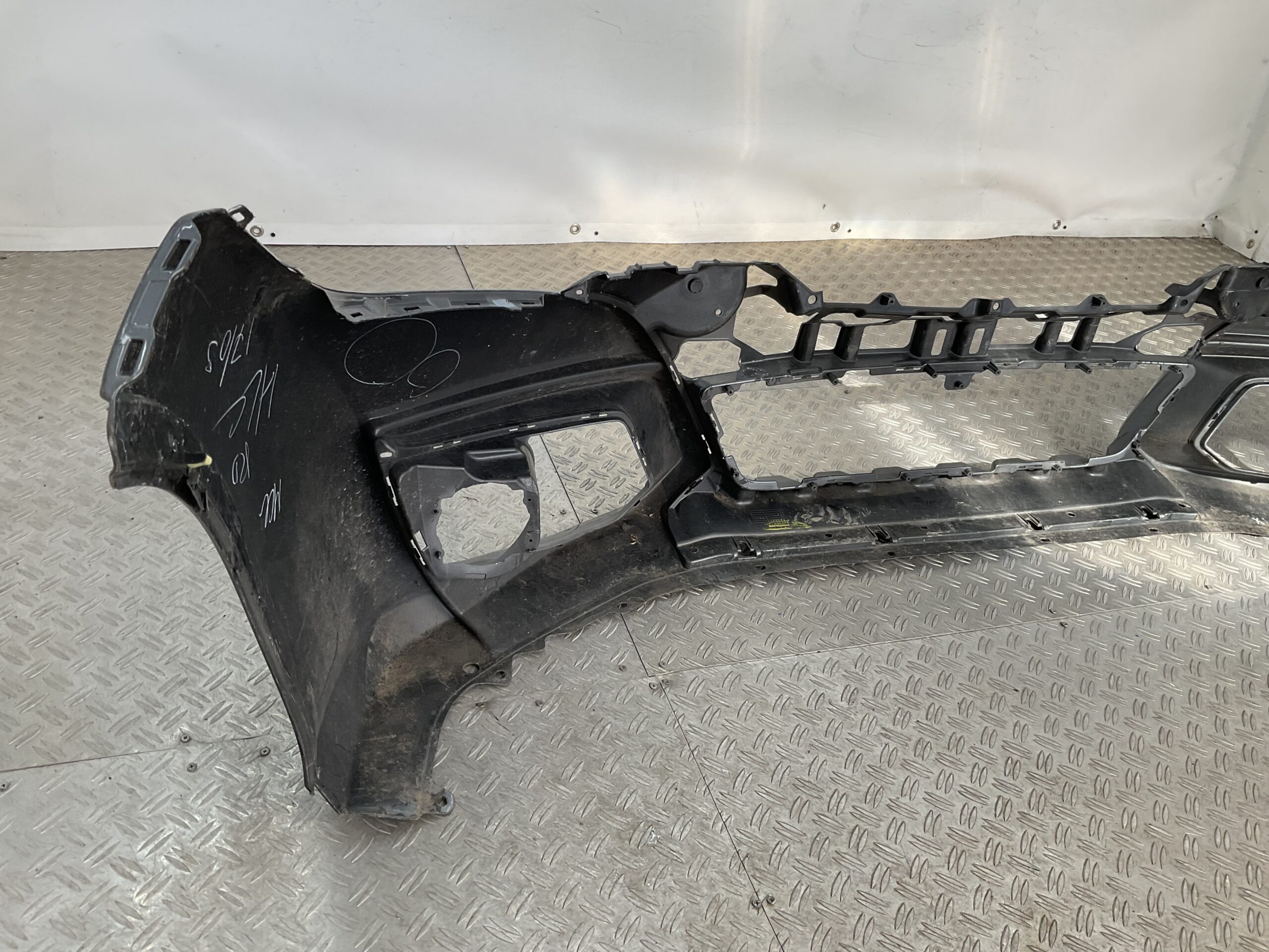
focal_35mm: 29
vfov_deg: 48.2
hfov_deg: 61.7
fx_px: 1063
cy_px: 476
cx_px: 634
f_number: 1.8
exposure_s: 1/214
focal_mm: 3
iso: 16
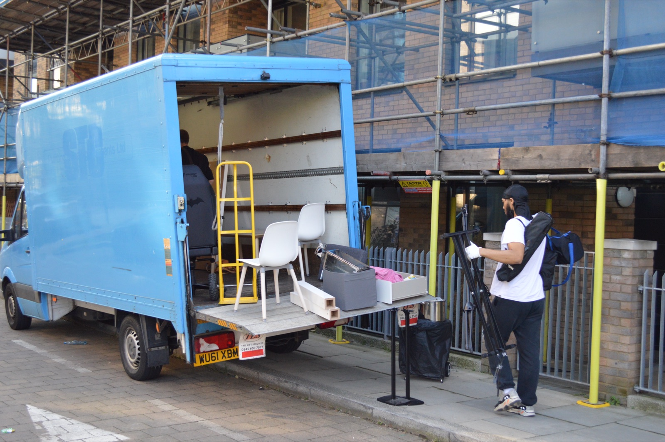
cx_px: 332
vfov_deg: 29.8
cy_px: 221
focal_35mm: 45
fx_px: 831
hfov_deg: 43.6
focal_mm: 30
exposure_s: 1/500
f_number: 4.5
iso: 1250
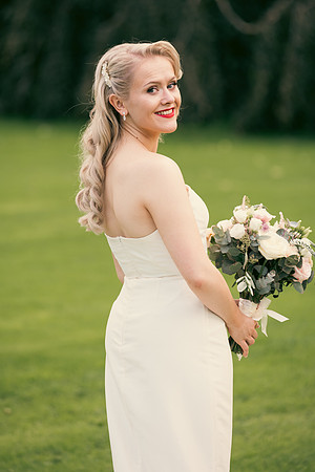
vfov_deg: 12.1
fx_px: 2231
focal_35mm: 170
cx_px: 158
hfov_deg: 8.1
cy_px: 236
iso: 160
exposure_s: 1/320
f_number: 3.5
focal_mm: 170
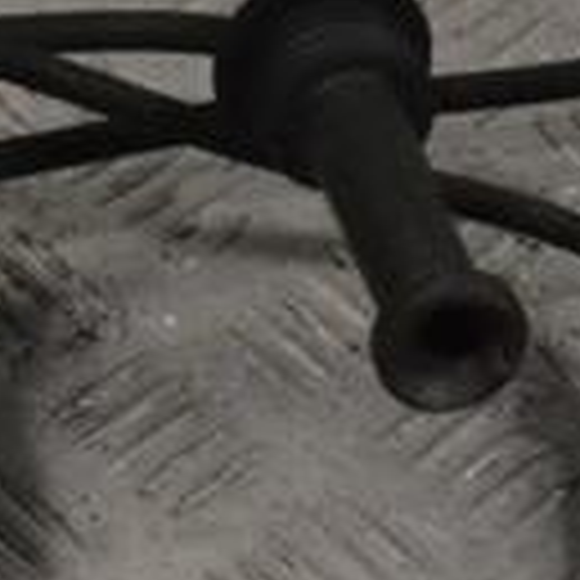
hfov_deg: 9.2
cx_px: 90
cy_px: 310
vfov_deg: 9.3
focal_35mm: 189
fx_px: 3583
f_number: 10
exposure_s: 1/400
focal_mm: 32
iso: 3200
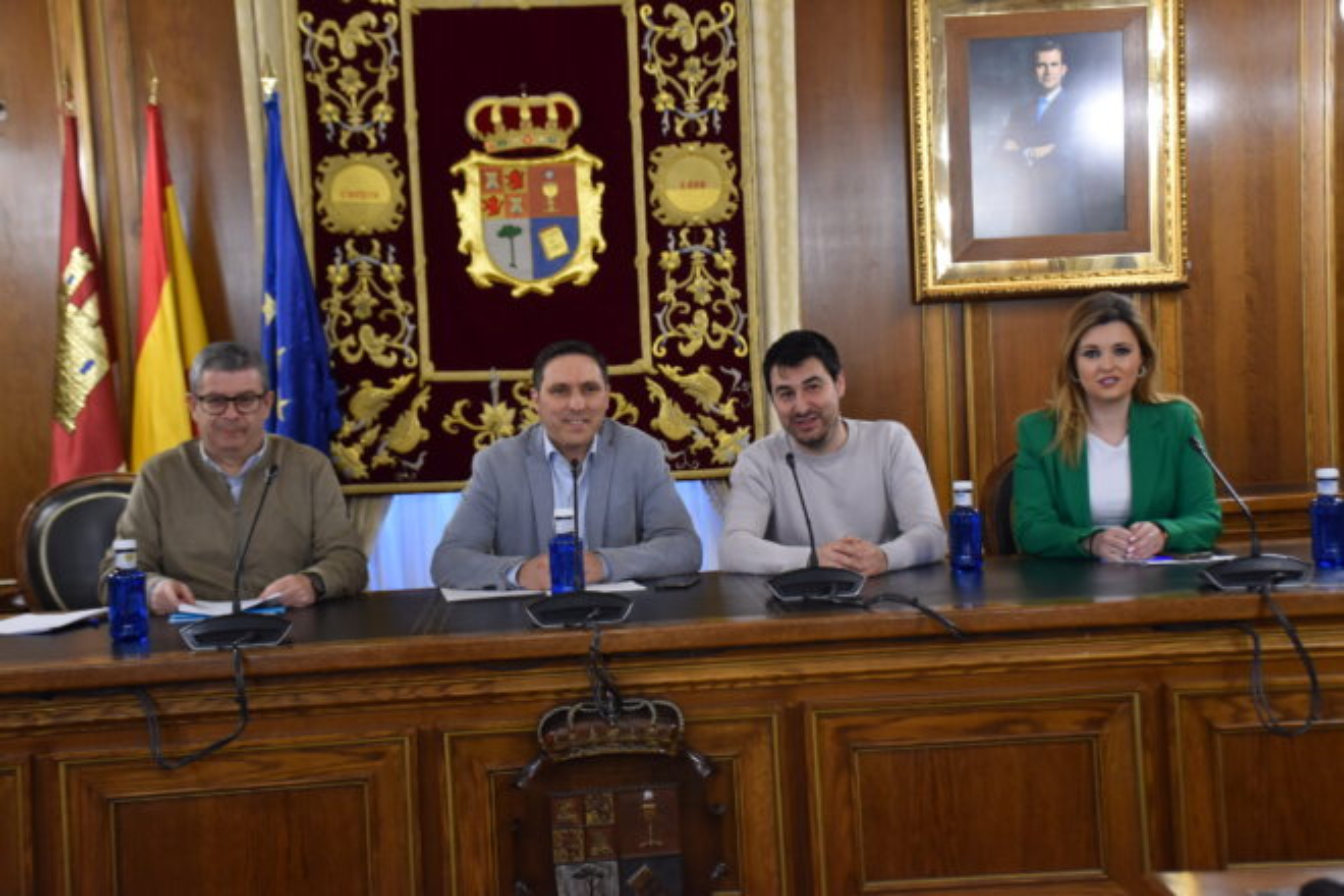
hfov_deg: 37.9
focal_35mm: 52
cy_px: 448
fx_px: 1960
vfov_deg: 25.8
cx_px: 672
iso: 800
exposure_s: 1/60
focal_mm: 35
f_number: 4.2
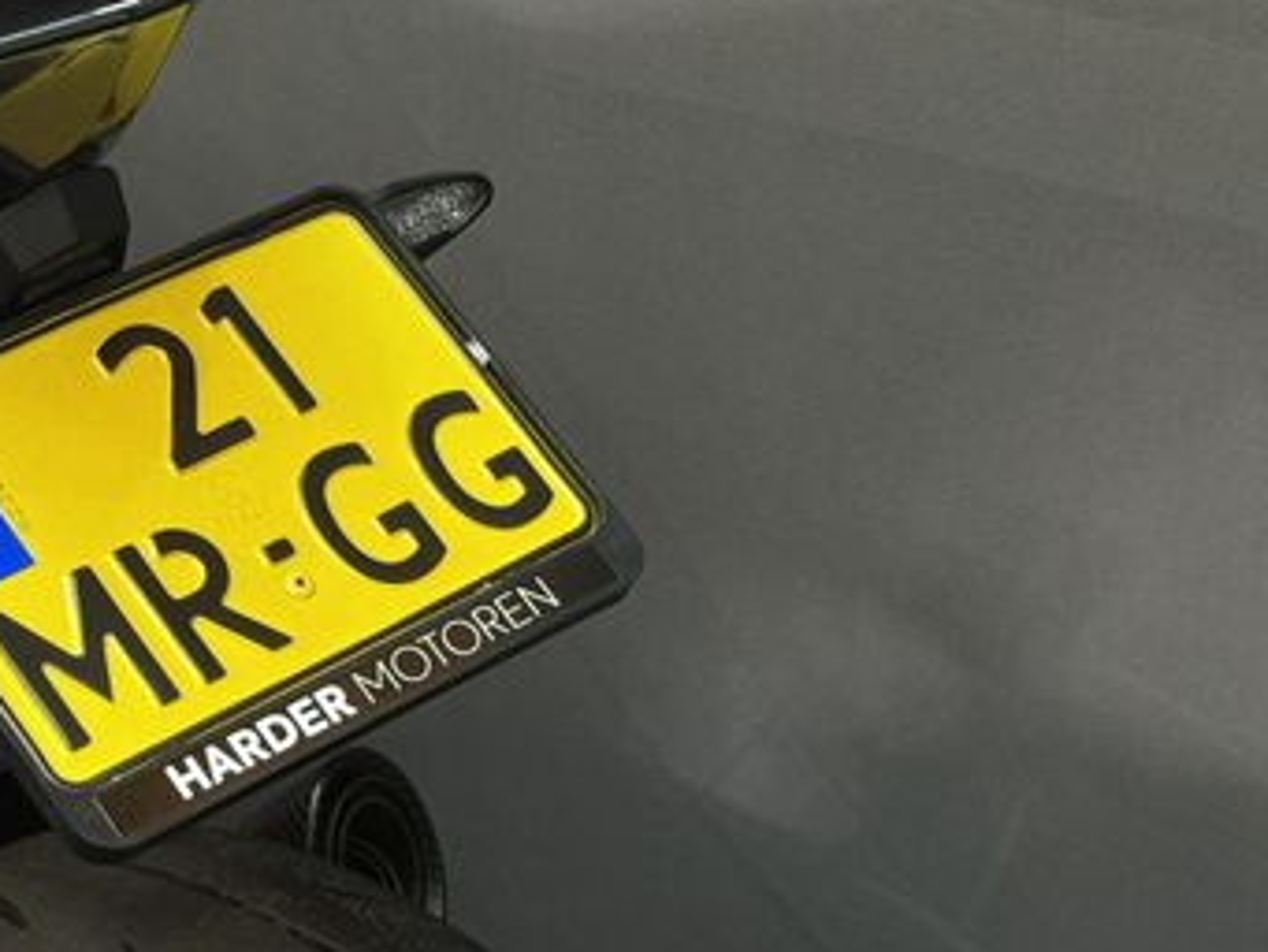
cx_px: 227
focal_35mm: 90
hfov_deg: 21.5
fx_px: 3298
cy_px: 539
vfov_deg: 16.4
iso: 100
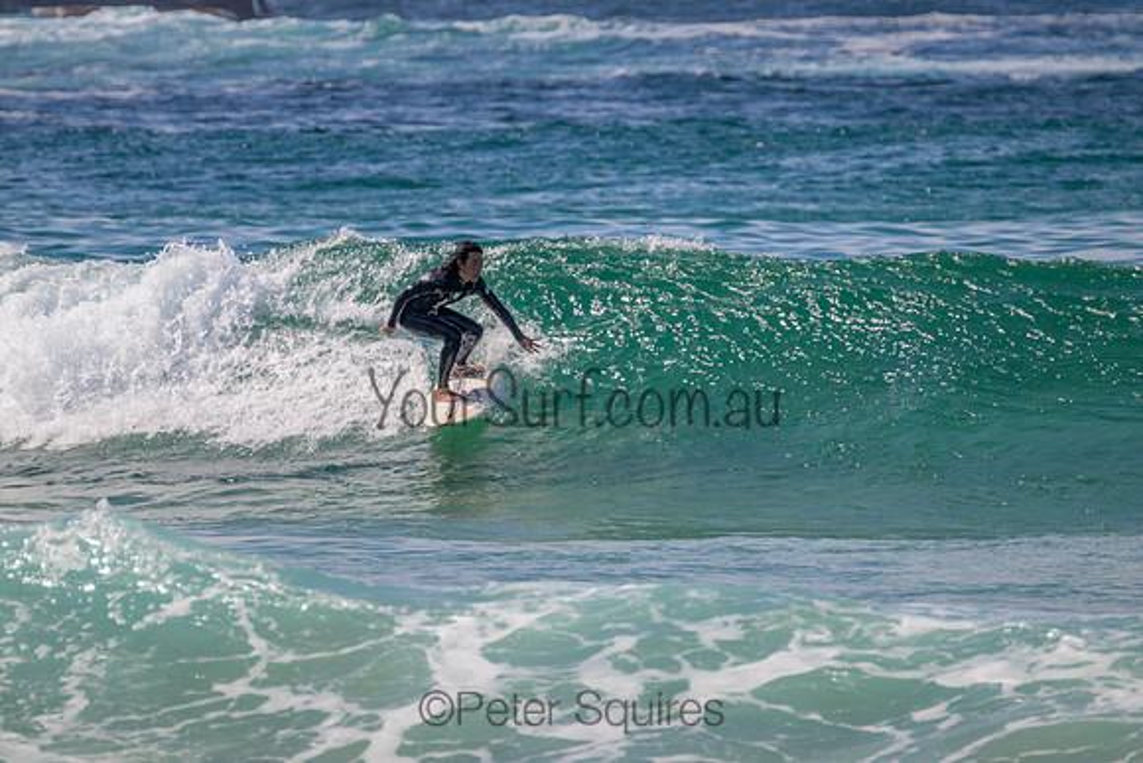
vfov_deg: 1.7
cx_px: 572
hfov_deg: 2.6
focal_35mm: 800
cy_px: 382
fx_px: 25405
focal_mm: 800
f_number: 11
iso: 1100
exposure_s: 1/2000
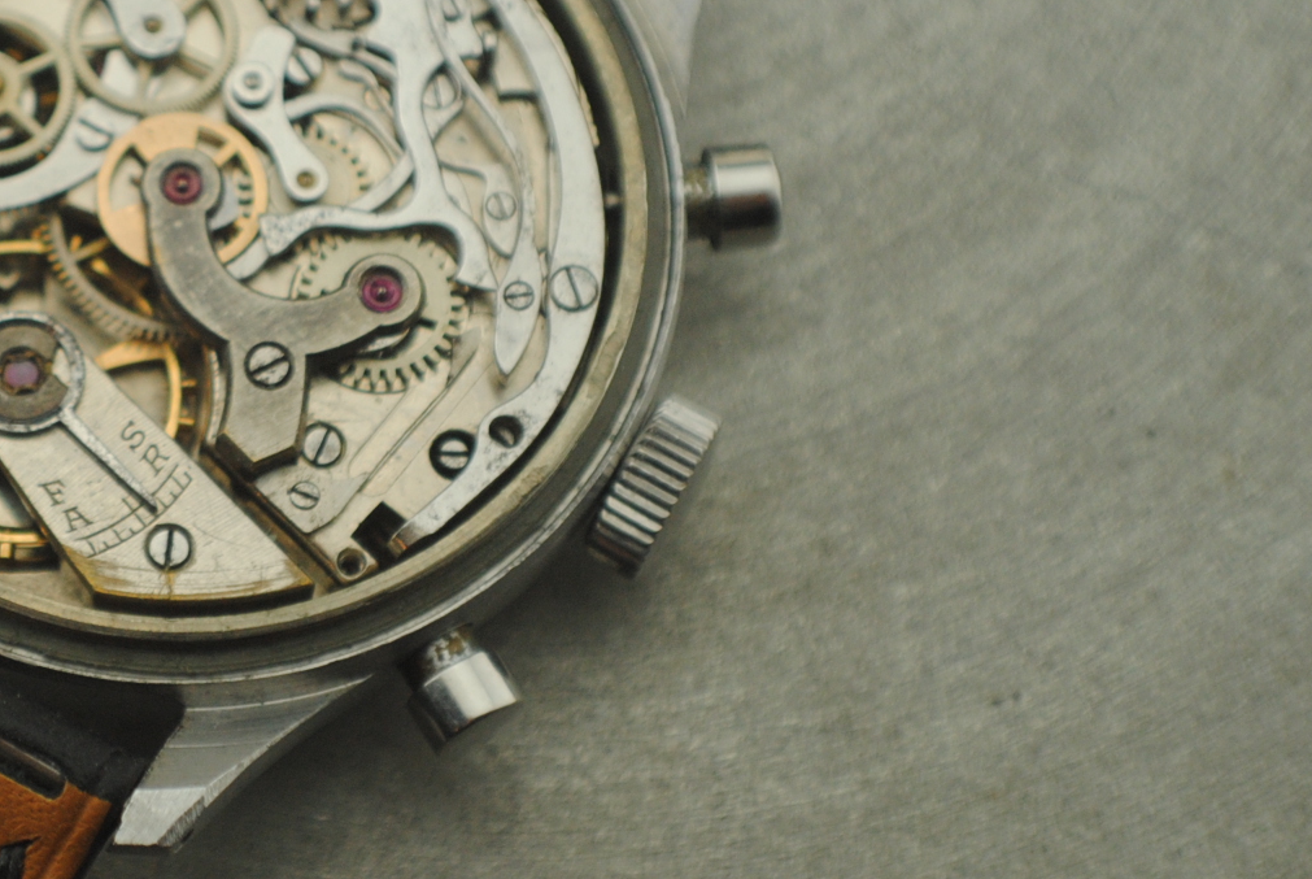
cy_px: 236
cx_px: 109
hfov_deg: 12.9
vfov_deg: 8.7
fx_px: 5764
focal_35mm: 158
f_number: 5.6
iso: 400
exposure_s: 1/250
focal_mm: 55
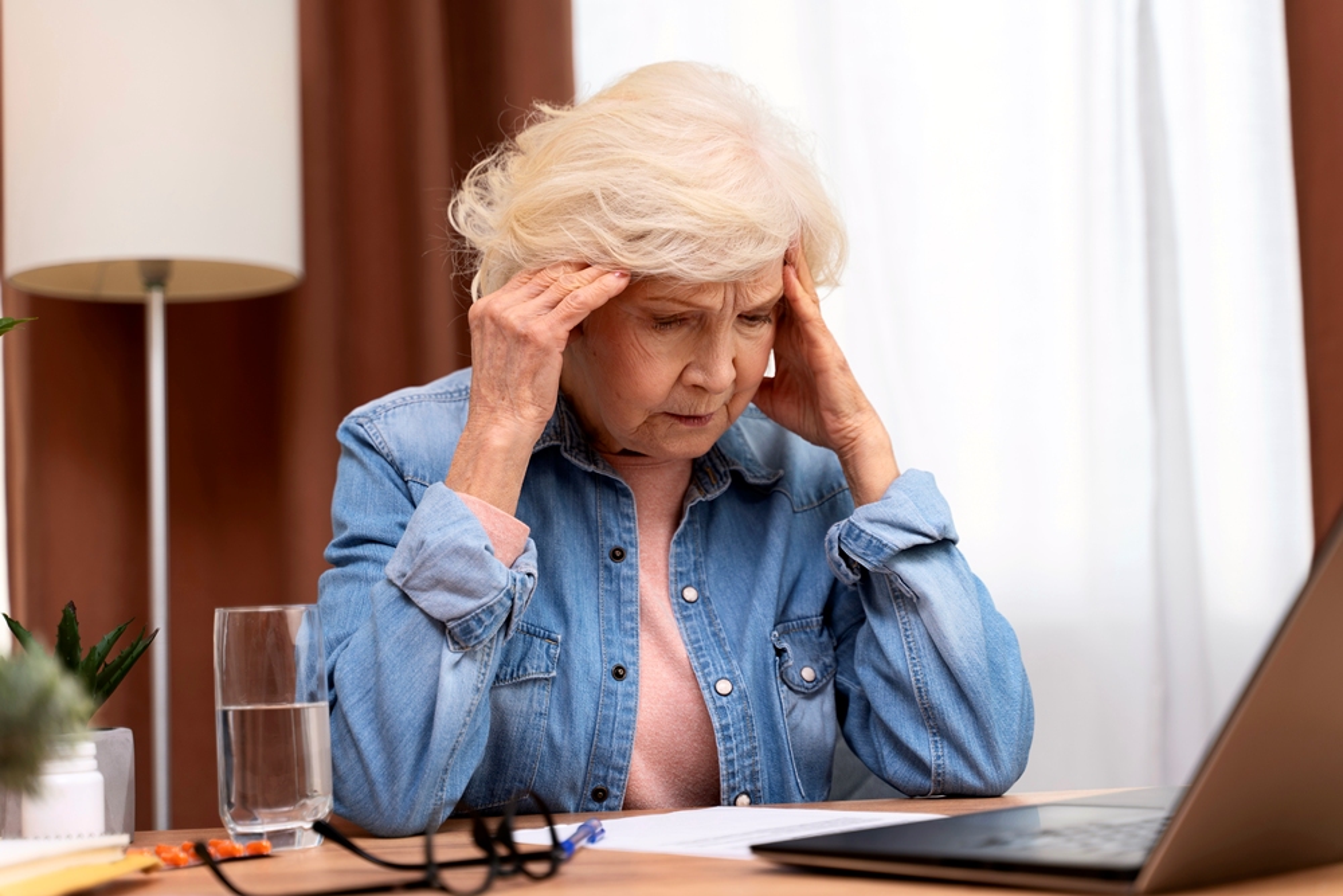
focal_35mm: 61
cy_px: 448
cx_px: 672
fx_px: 2276
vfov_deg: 22.3
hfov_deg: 32.9
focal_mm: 61
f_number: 2.8
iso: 50
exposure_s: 1/200
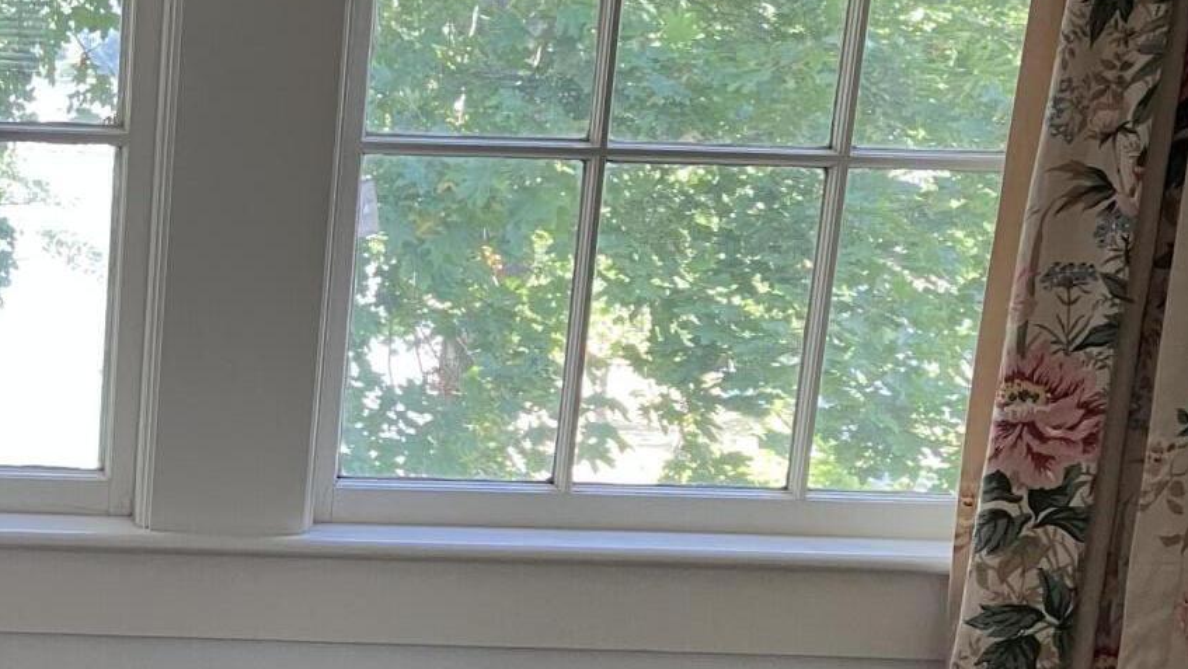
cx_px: -83
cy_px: 677
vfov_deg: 16.4
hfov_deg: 27.2
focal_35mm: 72
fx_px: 2269
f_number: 1.8
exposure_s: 1/72
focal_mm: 3.99
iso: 80
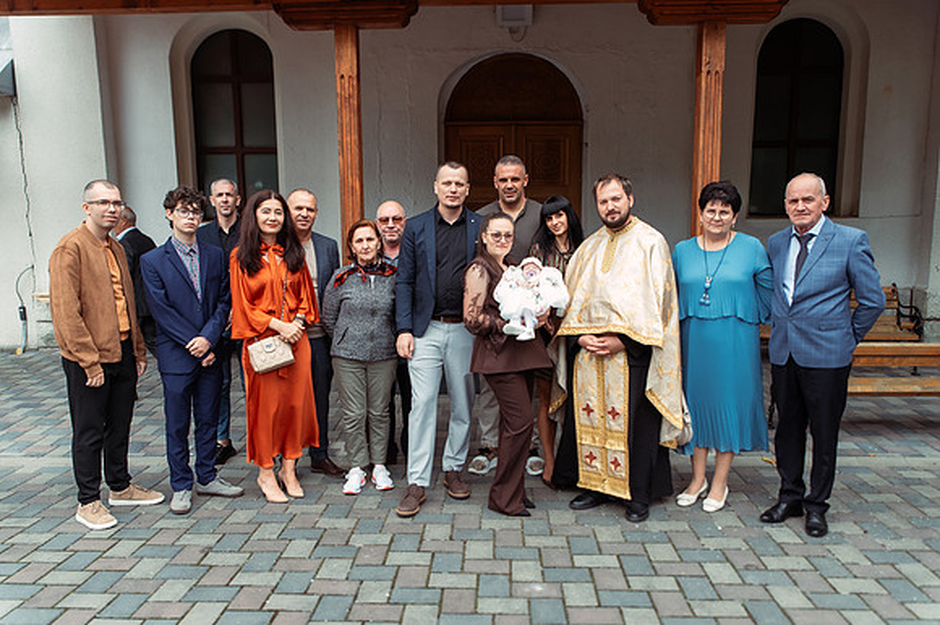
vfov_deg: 44.9
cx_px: 470
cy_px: 312
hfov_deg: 63.7
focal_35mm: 29
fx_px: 757
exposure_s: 1/250
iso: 250
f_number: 3.5
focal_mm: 29
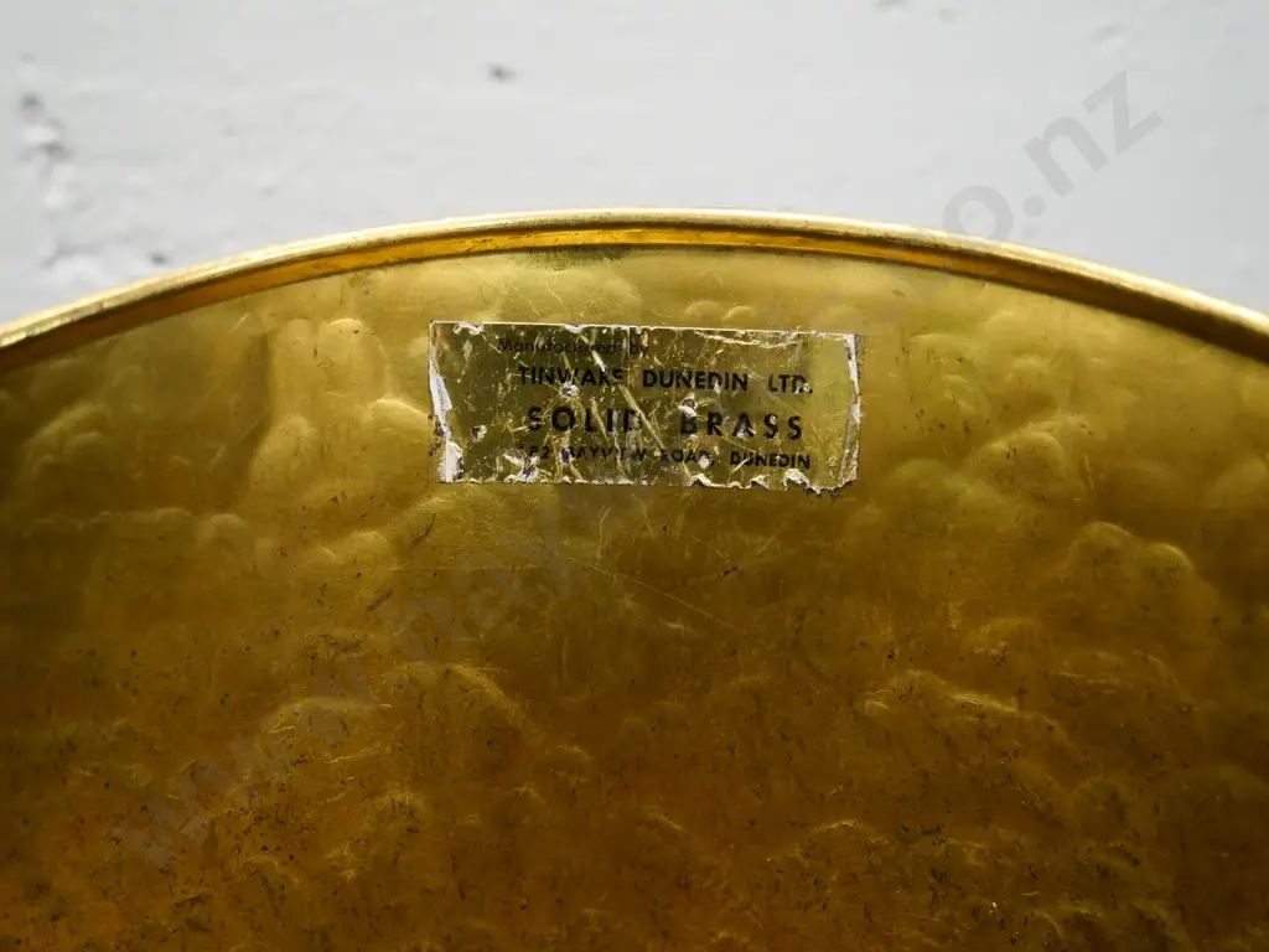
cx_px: 634
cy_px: 476
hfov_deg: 46.8
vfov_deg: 36.0
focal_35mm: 40
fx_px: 1466
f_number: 4.1
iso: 3200
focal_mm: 20
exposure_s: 1/100
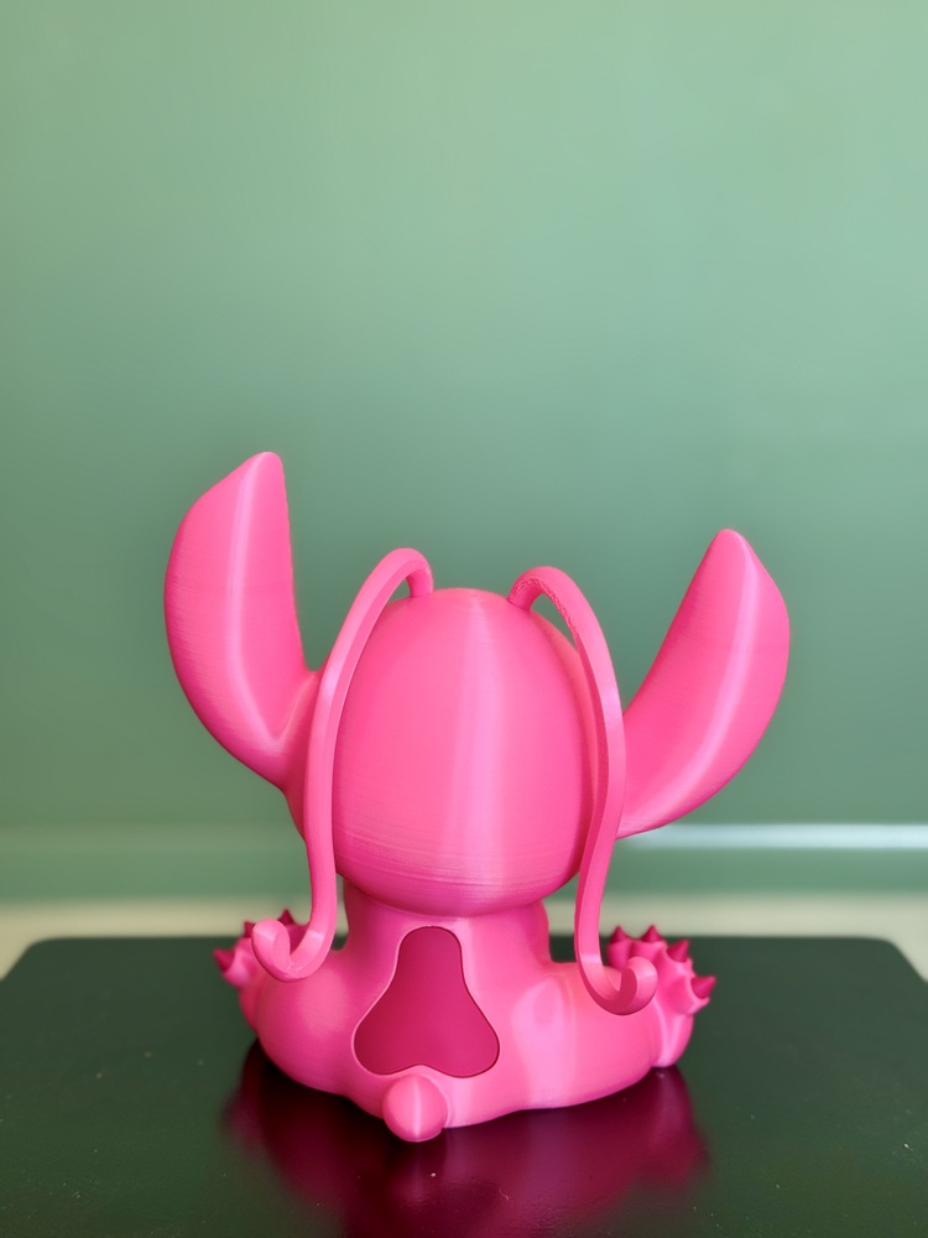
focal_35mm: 48
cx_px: 464
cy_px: 619
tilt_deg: -6.4
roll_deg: +0.1
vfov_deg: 39.7
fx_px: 1716
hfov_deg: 30.3
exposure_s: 1/121
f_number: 1.78
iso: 80
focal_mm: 6.76
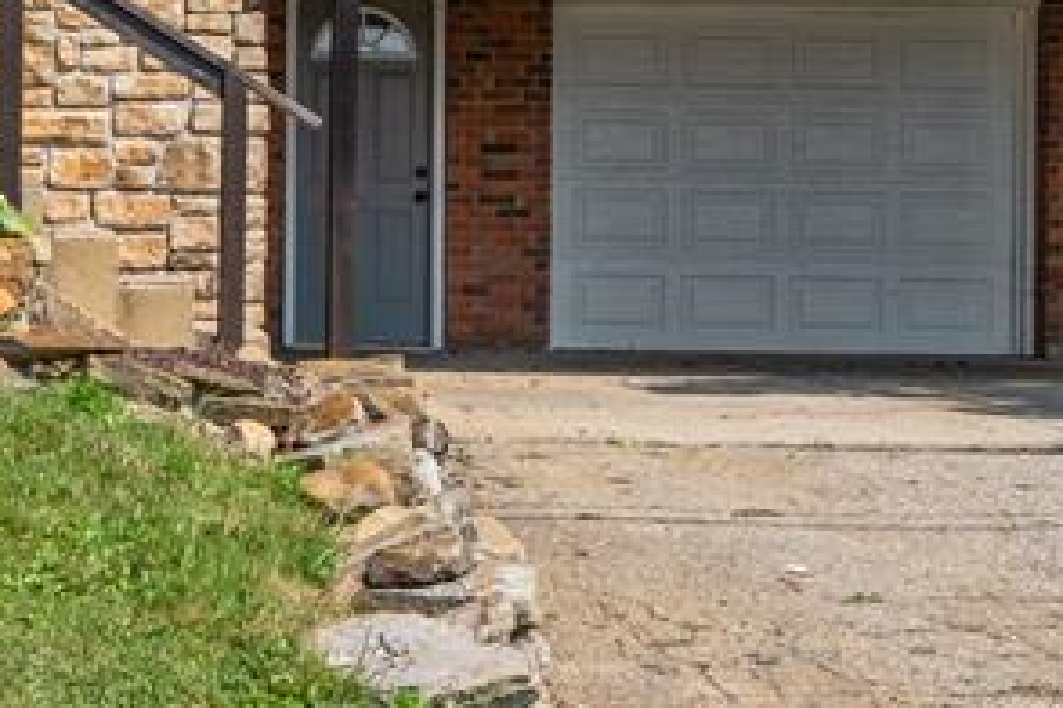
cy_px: 206
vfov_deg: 13.5
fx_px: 2982
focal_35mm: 101
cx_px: -83
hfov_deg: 19.4
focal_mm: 29
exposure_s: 1/160
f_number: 8
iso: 100
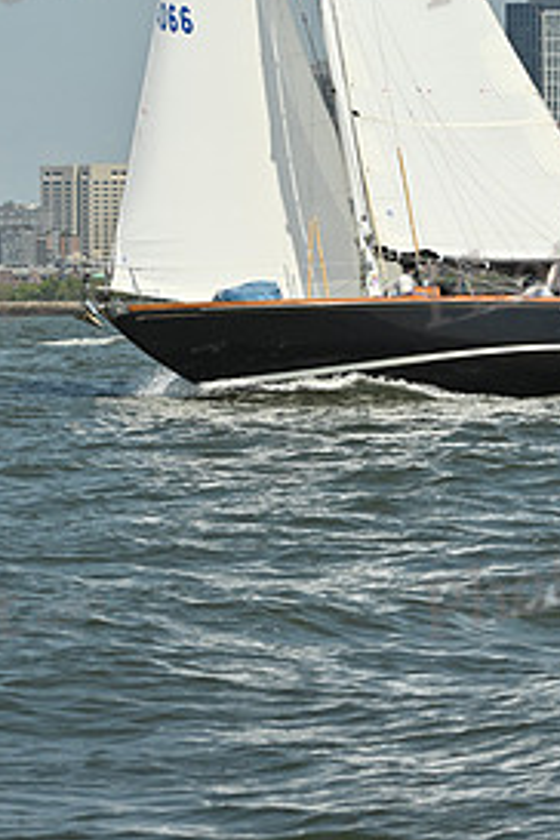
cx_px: 263
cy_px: 132
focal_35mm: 202
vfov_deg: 10.1
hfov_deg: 6.8
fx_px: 4713
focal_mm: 95
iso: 320
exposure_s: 1/1250
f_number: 10
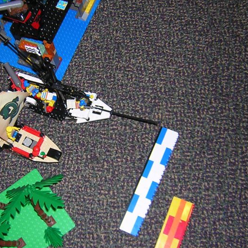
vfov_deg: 34.6
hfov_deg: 34.2
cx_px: 74
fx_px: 397
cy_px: 111
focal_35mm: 49
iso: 100
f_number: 2.6
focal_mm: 4.7
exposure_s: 1/60.1
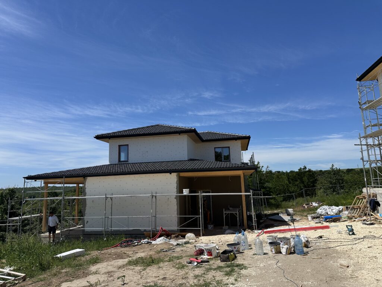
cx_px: 191
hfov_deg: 71.6
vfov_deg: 56.8
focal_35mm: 24
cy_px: 144
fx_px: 265
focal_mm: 6.86
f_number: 1.78
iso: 80
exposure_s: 1/7042
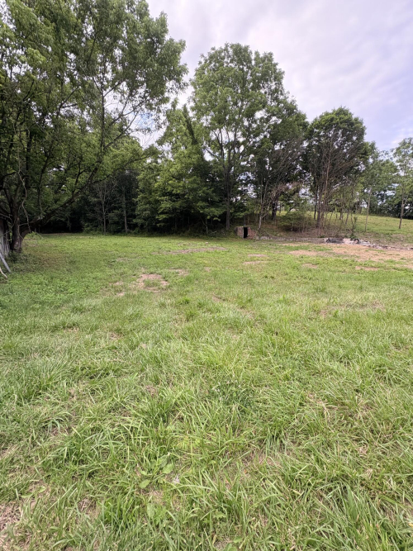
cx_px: 206
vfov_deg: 102.1
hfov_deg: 85.7
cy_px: 276
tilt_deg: -10.3
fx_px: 223
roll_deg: -0.6
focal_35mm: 14
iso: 160
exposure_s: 1/99
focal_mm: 2.22
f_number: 2.2
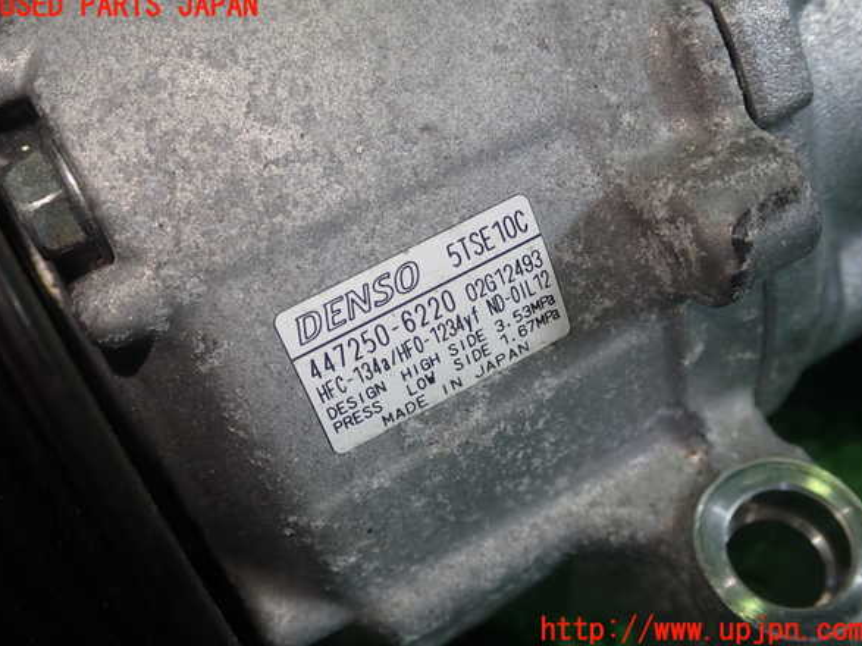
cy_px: 319
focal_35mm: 45
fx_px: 1120
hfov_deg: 42.1
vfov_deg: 32.2
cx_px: 432
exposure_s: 1/80
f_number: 2.9
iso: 125
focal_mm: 7.84
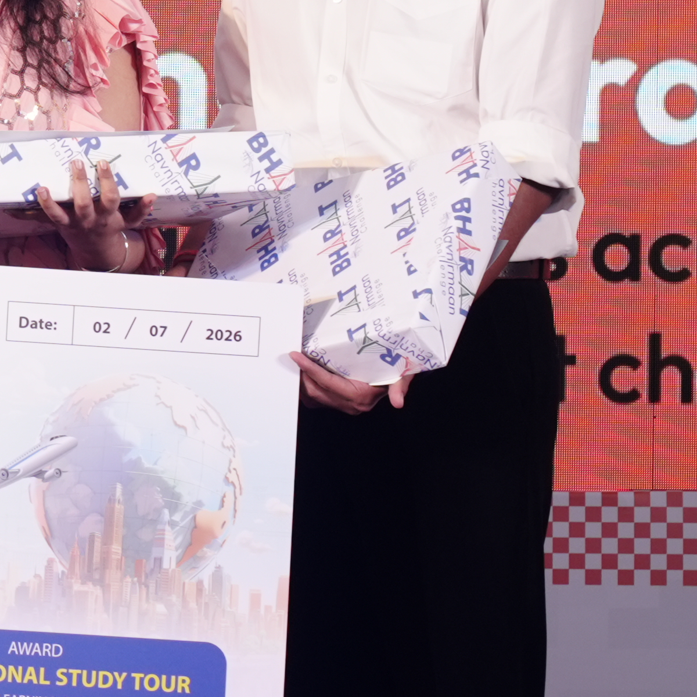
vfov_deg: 6.5
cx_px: -784
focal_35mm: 268
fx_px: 6105
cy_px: 218
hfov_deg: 6.3
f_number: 4.5
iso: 640
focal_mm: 54
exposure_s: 1/160
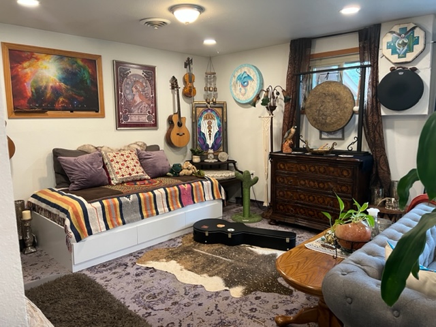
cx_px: 218
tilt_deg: -7.7
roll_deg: +0.7
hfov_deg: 67.3
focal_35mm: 26
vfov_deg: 53.1
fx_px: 327
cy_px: 164
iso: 125
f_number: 1.5
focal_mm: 5.7
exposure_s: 1/60
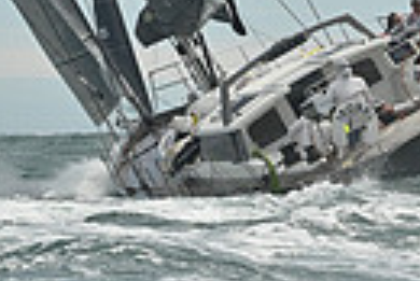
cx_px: 63
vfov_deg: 4.2
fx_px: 3644
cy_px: -607
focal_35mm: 312
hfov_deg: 6.6
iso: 250
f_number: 10
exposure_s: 1/1250
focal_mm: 70
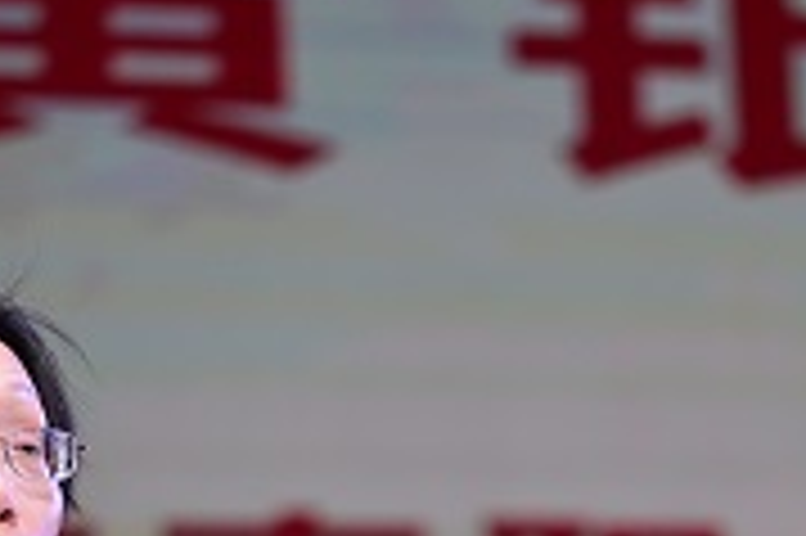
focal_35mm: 411
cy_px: 802
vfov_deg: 3.3
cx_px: 554
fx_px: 9193
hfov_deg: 5.0
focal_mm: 105
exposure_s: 1/160
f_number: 2.8
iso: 220
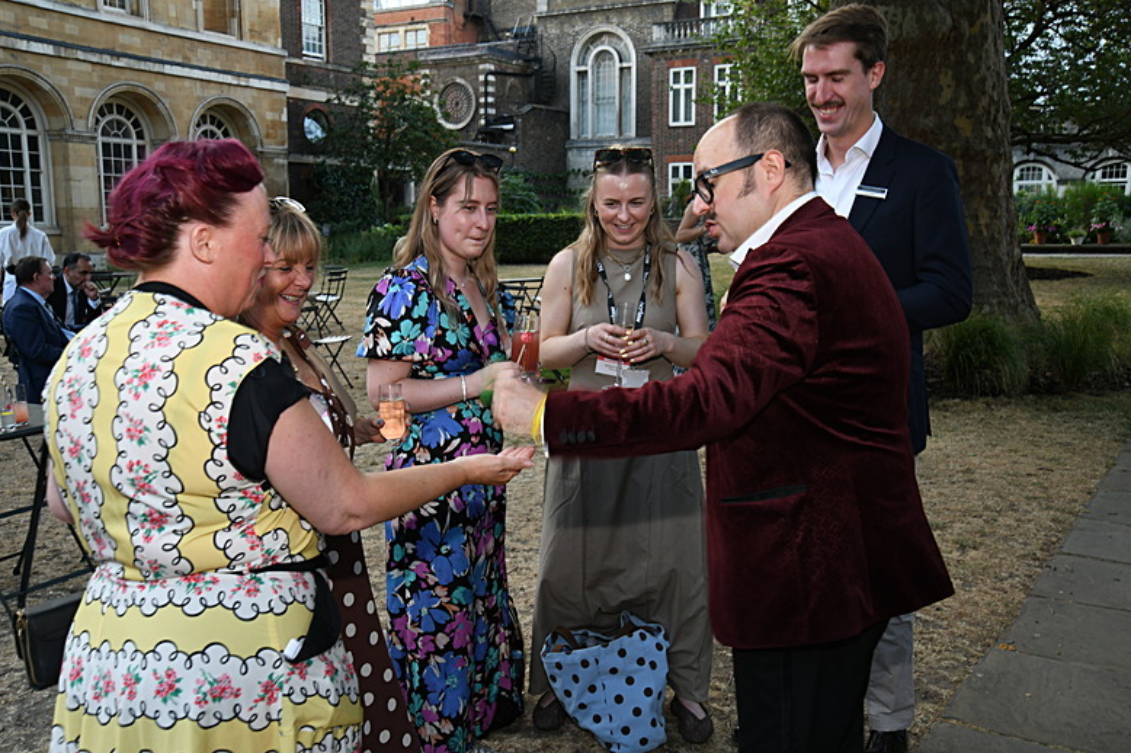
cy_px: 383
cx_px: 567
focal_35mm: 36
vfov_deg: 36.8
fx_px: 1130
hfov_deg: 53.2
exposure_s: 1/40
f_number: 8
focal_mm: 35
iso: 400
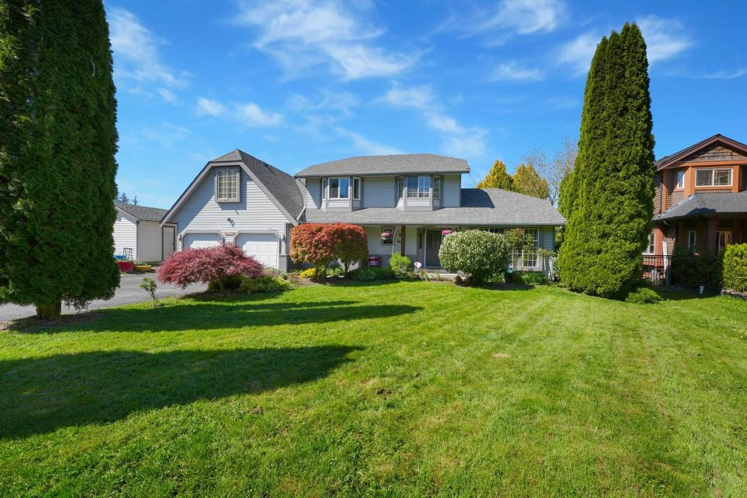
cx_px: 374
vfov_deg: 81.2
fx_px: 290
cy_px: 249
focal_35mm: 14
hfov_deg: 104.3
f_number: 9
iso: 100
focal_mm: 14
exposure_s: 1/125
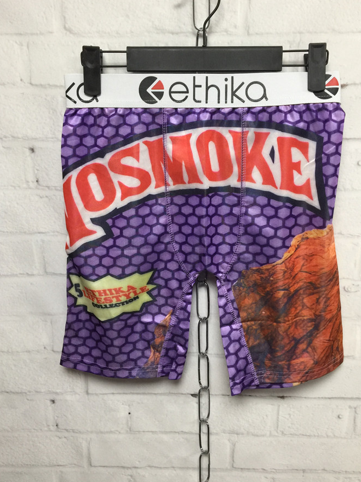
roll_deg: +1.3
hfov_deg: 42.9
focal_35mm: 33
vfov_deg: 55.3
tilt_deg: -12.6
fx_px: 459
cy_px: 224
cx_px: 191
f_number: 2.2
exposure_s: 1/33
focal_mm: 4.15
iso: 50
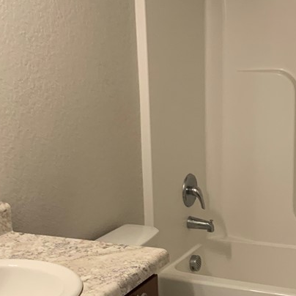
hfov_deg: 26.3
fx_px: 629
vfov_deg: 26.4
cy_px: 185
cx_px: 206
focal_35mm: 65
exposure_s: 1/60
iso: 160
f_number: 1.8
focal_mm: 3
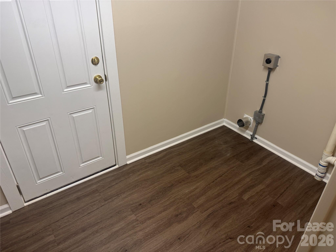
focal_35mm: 24
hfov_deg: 71.6
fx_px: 233
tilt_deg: -30.0
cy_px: 126
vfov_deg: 56.8
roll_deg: -1.6
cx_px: 168
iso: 160
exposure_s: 1/120
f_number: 1.78
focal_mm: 6.76
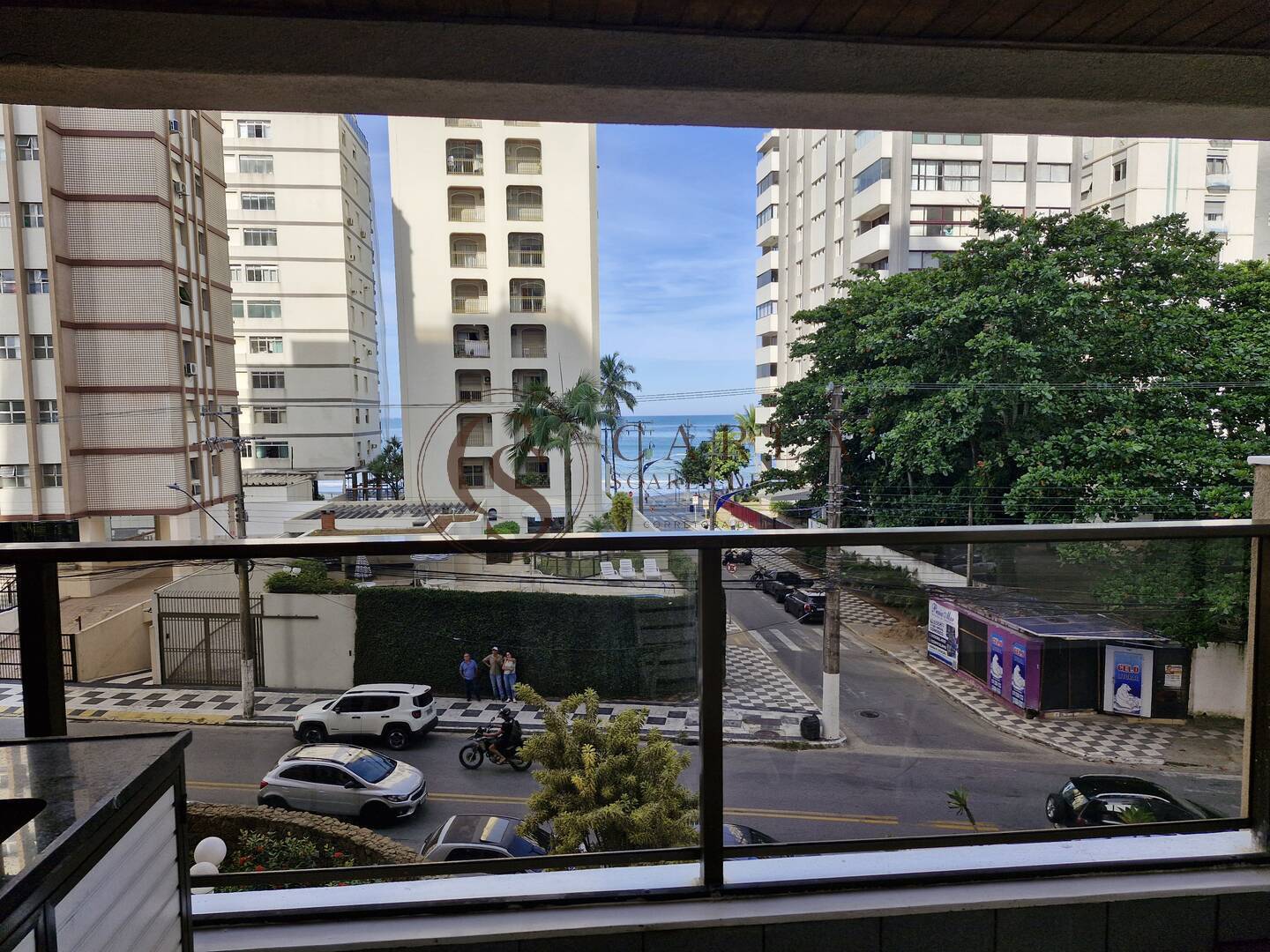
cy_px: 476
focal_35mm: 23
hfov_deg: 73.9
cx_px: 635
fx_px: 844
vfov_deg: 58.9
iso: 50
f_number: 1.8
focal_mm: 5.54
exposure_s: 1/916
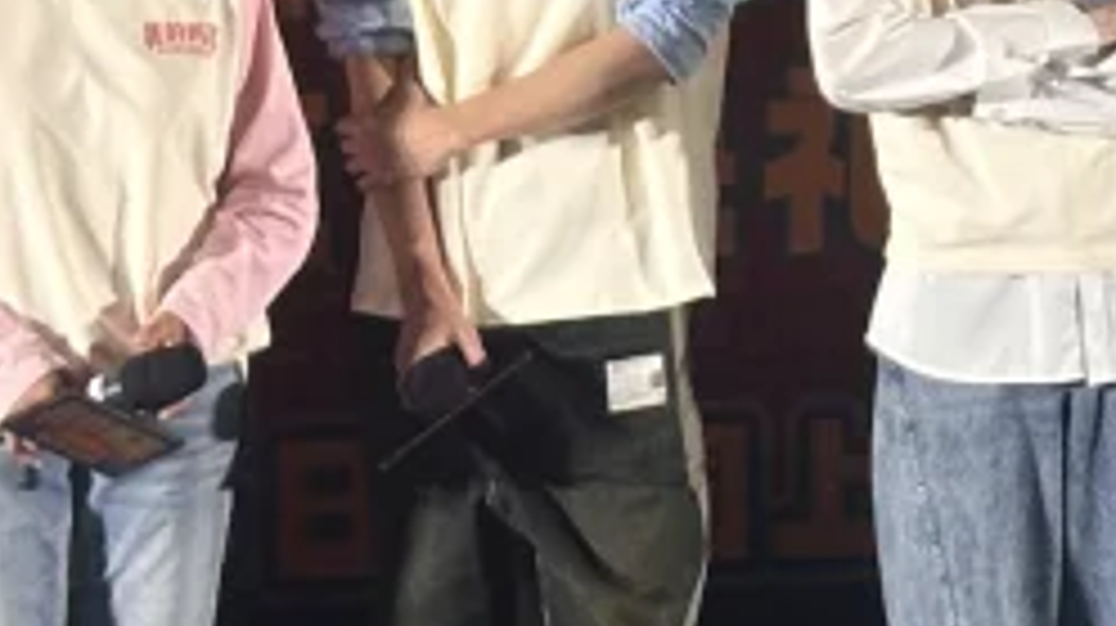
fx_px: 6741
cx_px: 1728
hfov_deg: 9.2
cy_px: -513
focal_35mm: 228
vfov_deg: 5.2
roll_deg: +0.2
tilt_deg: -1.0
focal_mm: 6.86
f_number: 1.78
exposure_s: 1/48
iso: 100
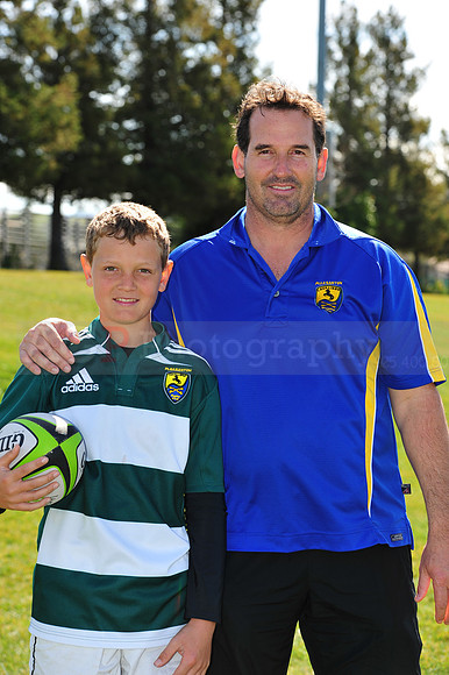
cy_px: 338
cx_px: 224
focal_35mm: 105
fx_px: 1967
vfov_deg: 19.5
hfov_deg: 13.0
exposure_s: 1/320
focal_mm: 105
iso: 200
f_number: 6.3
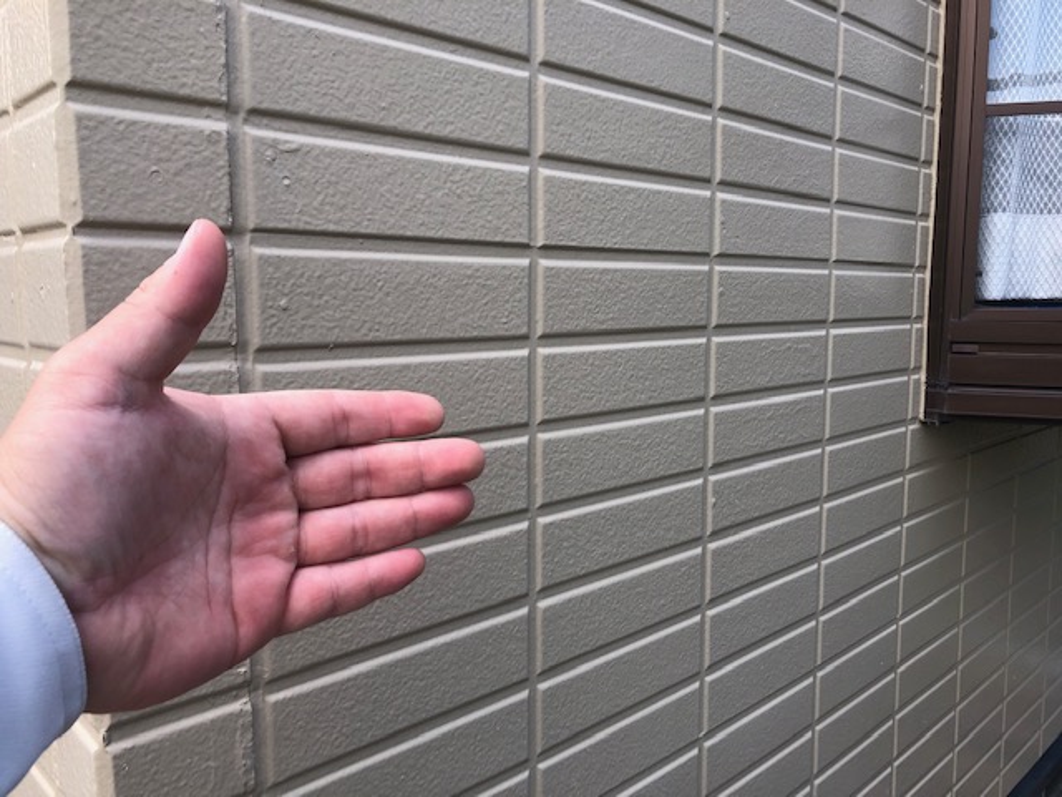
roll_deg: +0.7
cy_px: 398
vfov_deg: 49.7
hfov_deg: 63.4
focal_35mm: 28
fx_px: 859
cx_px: 531
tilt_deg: -8.1
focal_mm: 3.99
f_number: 1.8
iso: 20
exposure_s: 1/426
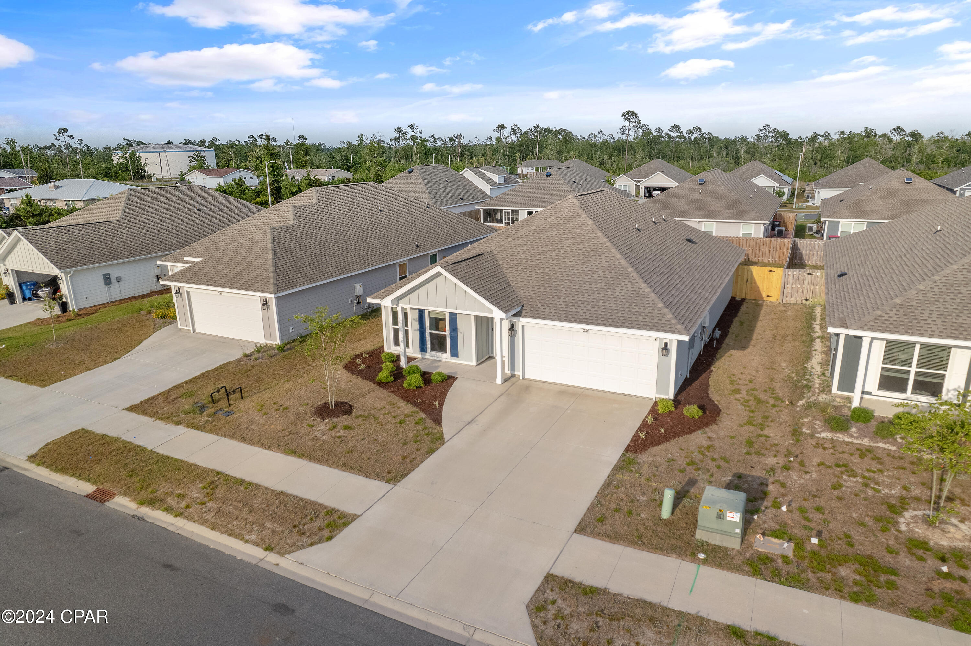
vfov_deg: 57.2
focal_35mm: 22
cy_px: 323
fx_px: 593
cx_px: 486
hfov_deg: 78.6
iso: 130
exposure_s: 1/160
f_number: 2.8
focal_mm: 8.38
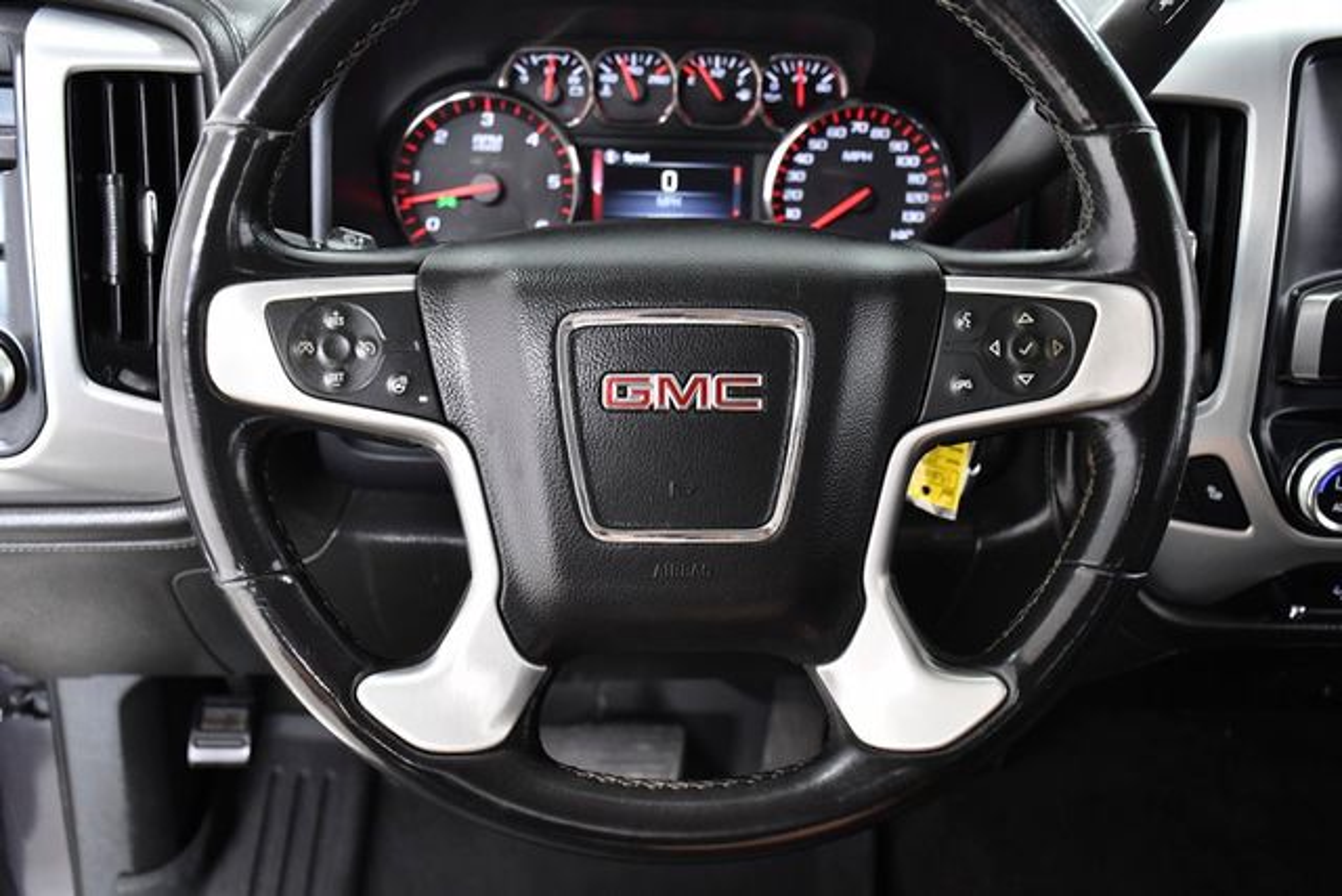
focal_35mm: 39
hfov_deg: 49.5
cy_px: 448
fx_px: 1454
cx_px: 671
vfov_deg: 34.2
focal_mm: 26
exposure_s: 1/60
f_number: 4.5
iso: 2500
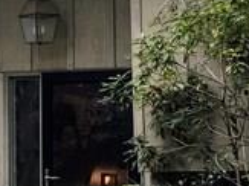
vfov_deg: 8.1
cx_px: -57
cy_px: 87
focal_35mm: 182
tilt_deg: +4.8
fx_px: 1308
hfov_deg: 10.7
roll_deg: +0.7
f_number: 2.2
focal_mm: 4.15
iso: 32
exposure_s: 1/120
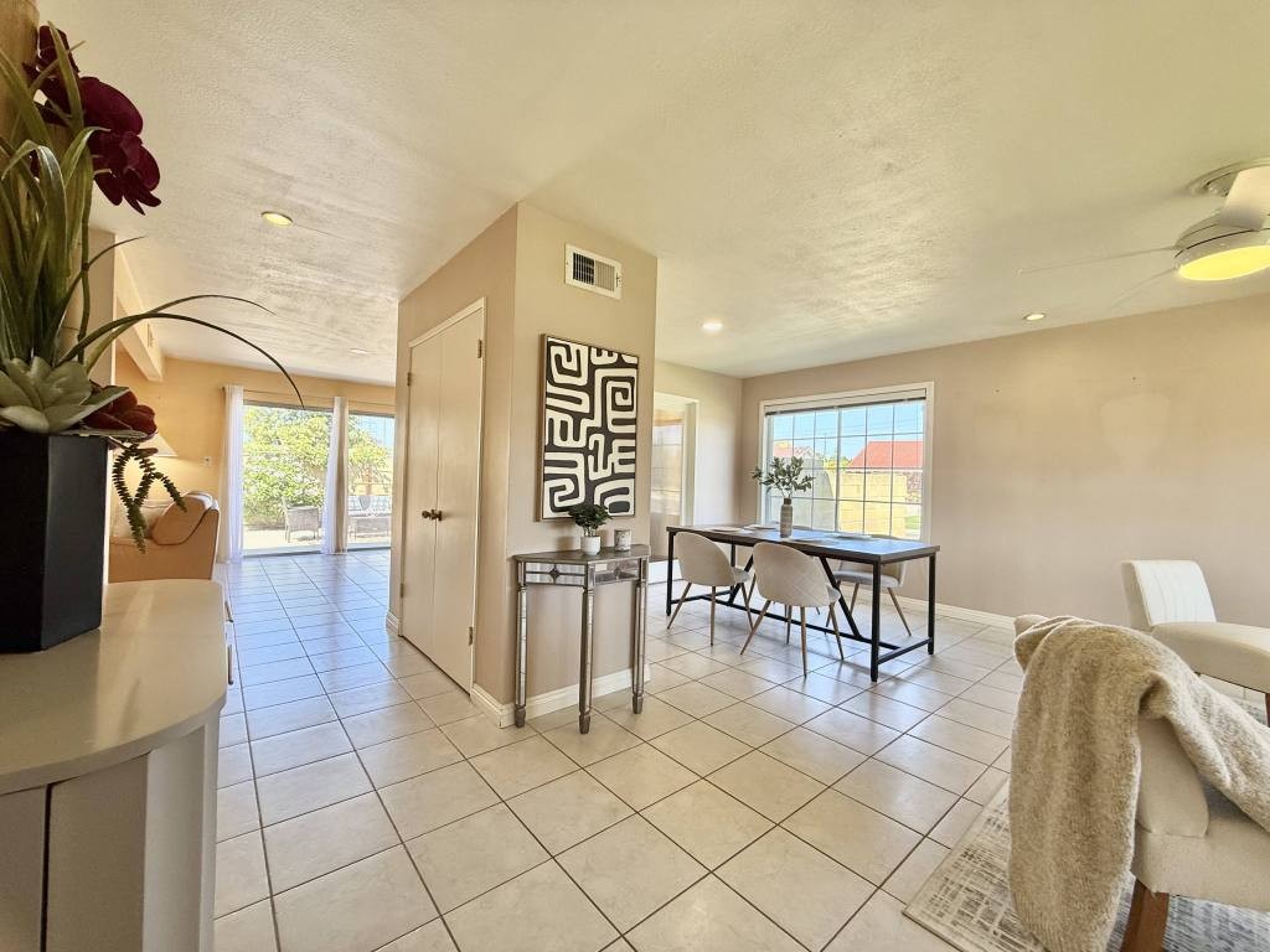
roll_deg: -1.5
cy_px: 476
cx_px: 635
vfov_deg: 85.7
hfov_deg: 102.1
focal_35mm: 14
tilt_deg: +0.6
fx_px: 514
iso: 64
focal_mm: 2.22
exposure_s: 1/139
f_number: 2.2
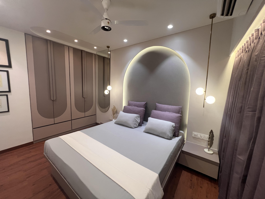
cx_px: 132
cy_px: 100
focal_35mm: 13
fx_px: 100
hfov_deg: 106.2
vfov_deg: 89.9
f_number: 1.8
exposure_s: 1/100
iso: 100
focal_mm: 1.57
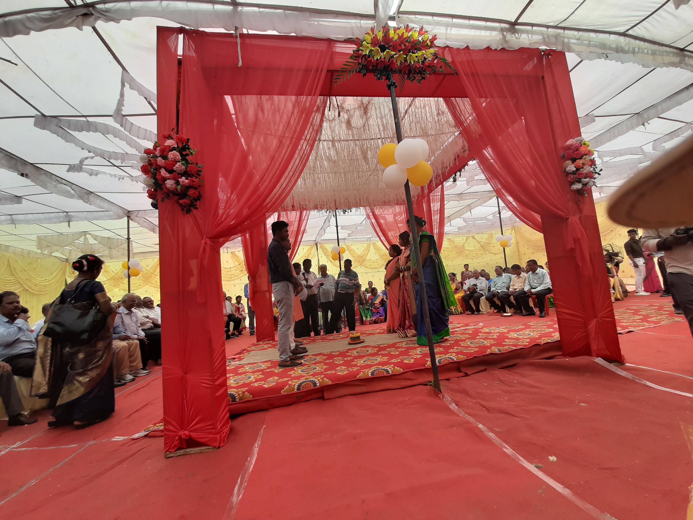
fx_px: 260
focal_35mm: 13
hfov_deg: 106.2
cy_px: 260
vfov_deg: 89.9
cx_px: 346
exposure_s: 1/404
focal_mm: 1.42
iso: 40
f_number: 2.2
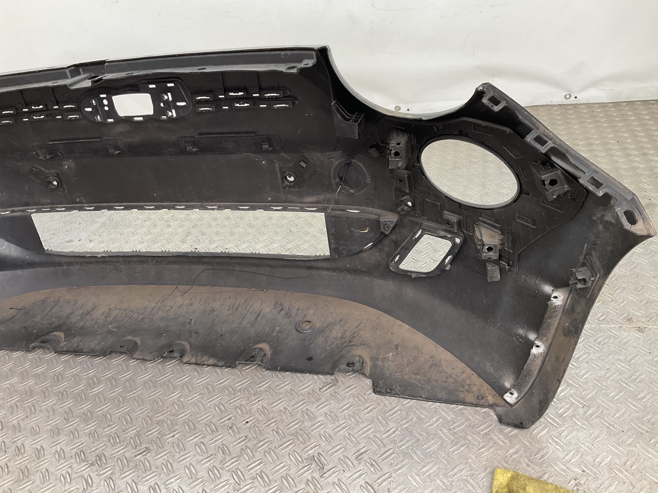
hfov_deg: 60.0
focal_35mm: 30
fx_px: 570
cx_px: 326
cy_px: 240
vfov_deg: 46.8
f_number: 1.8
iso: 32
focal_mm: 3
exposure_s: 1/120
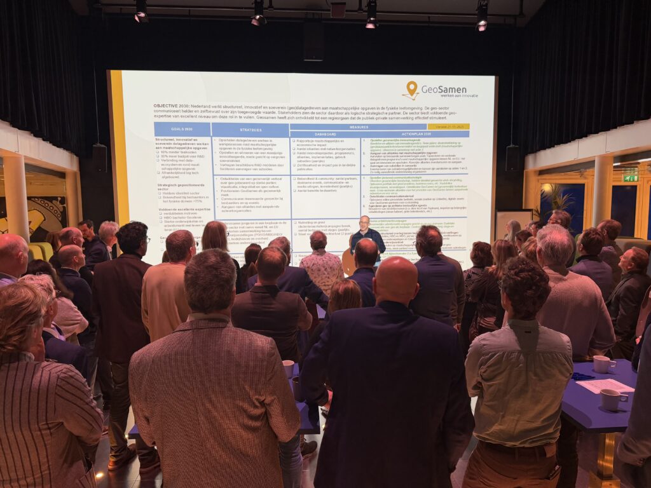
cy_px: 244
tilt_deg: -5.8
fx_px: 451
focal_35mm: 24
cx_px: 326
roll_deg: +0.9
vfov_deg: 56.8
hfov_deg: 71.6
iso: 160
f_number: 1.78
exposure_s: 1/60
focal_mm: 6.76
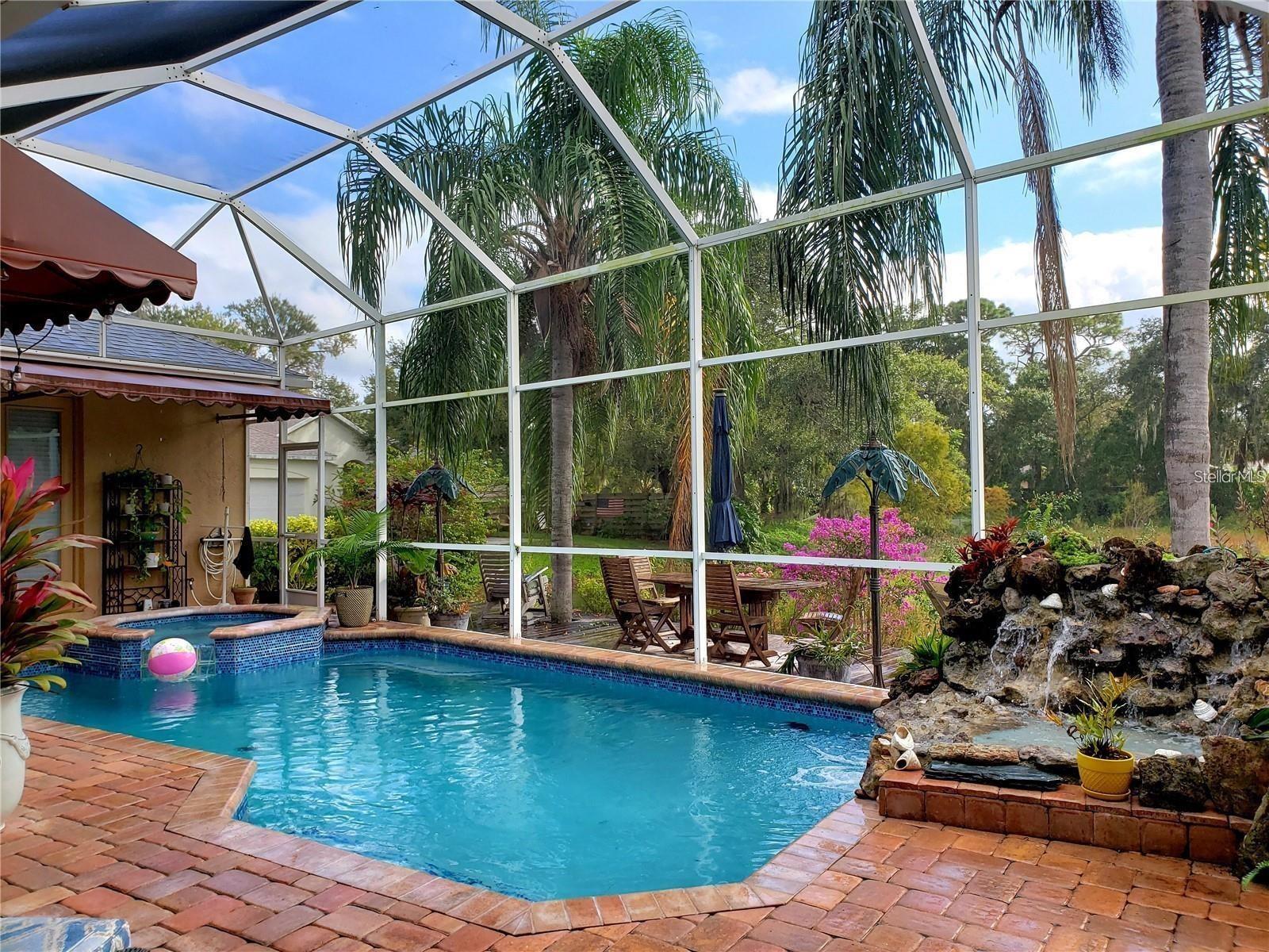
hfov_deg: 67.3
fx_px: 953
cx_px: 634
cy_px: 476
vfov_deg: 53.1
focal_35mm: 26
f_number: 2.4
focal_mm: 4.3
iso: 50
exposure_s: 1/510
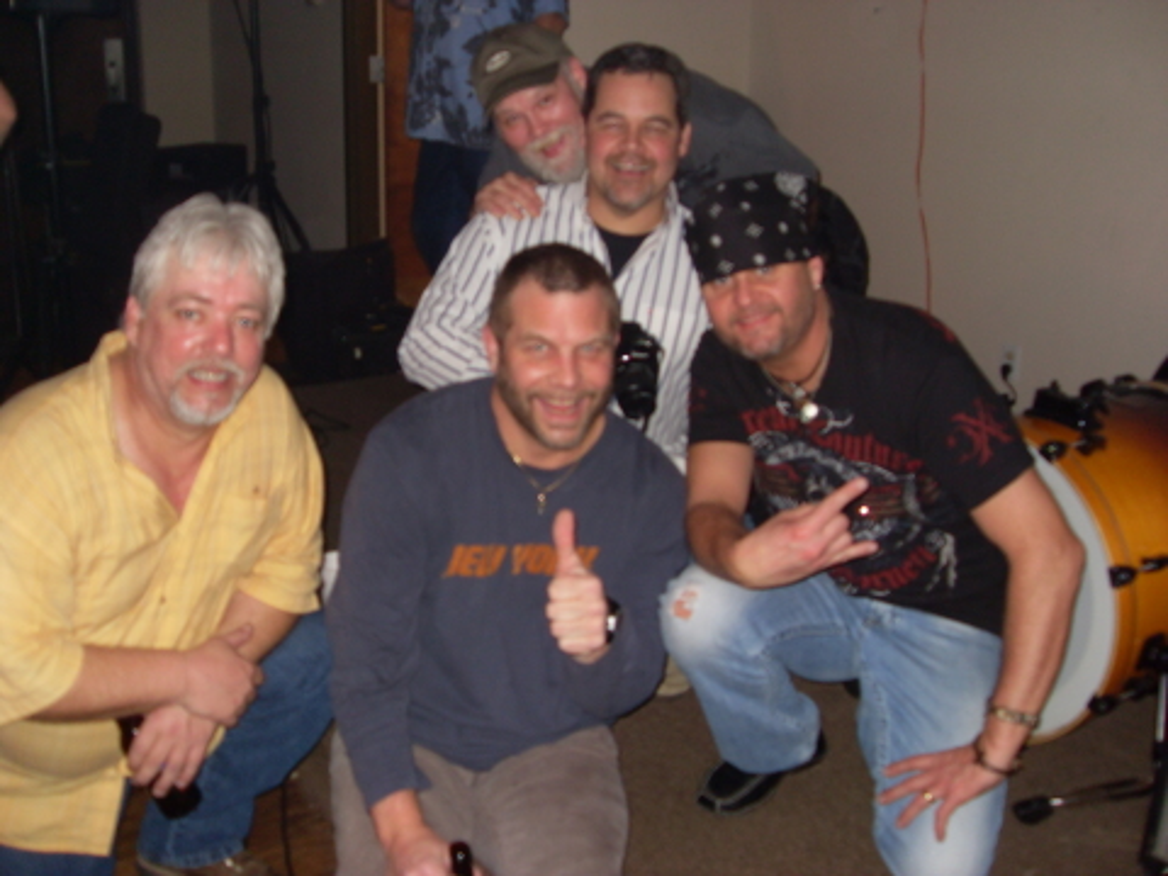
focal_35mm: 37
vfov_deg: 38.7
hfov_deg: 50.1
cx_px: 584
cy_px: 438
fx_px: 1248
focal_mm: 6.3
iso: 100
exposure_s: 1/45
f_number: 2.8
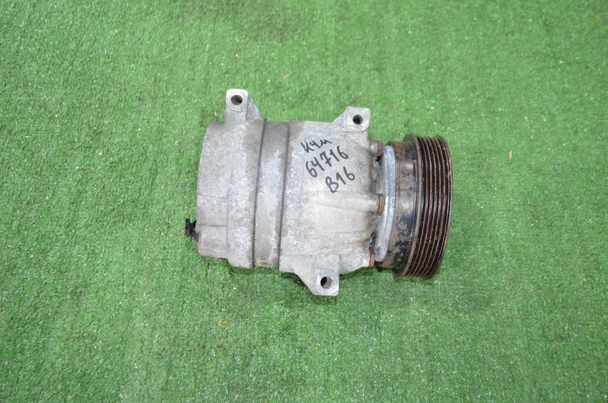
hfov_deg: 57.3
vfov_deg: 39.8
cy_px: 202
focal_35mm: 33
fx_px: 556
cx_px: 304
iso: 1000
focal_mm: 22
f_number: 4
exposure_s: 1/60
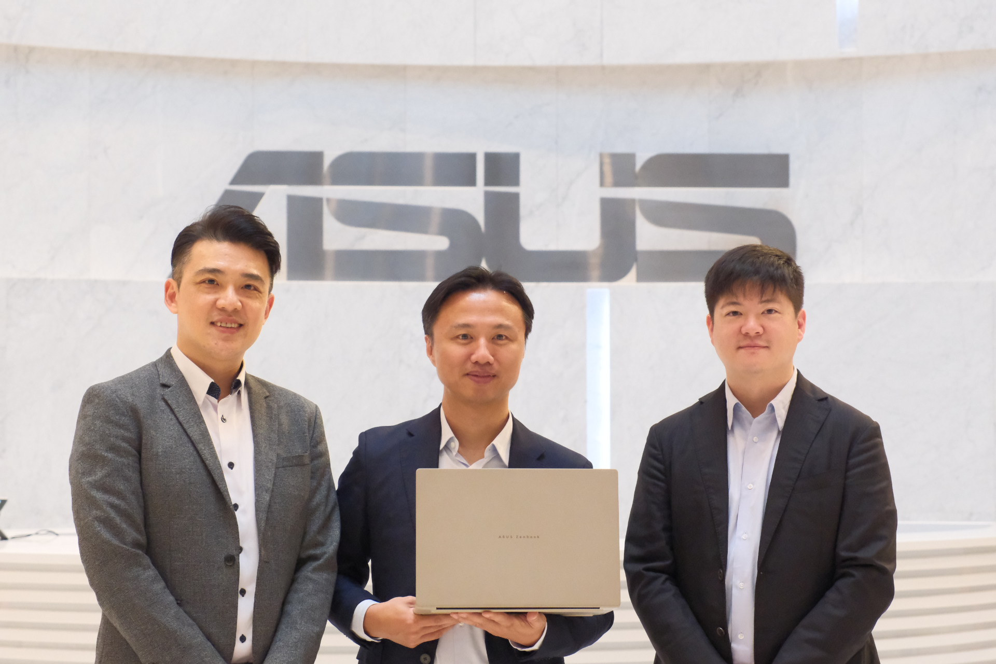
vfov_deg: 19.5
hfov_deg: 28.8
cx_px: 498
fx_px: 1937
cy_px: 332
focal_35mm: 70
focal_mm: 46.5
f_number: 4.5
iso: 6400
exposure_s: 1/160
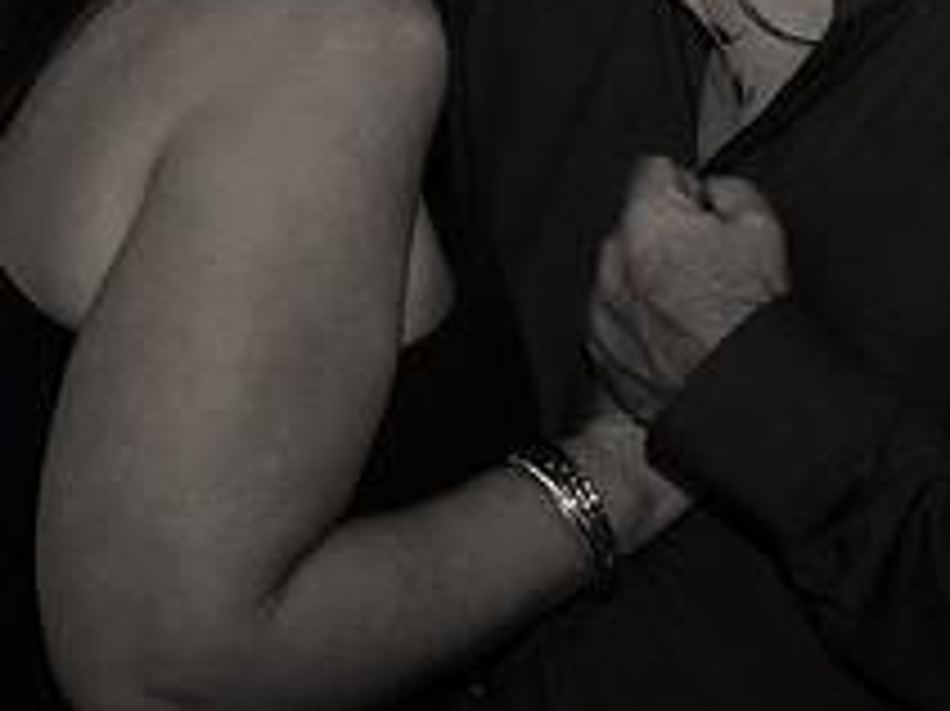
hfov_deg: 19.6
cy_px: -54
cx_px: 521
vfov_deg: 14.5
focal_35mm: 100
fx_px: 2743
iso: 2000
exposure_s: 1/125
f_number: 4
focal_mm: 32.5
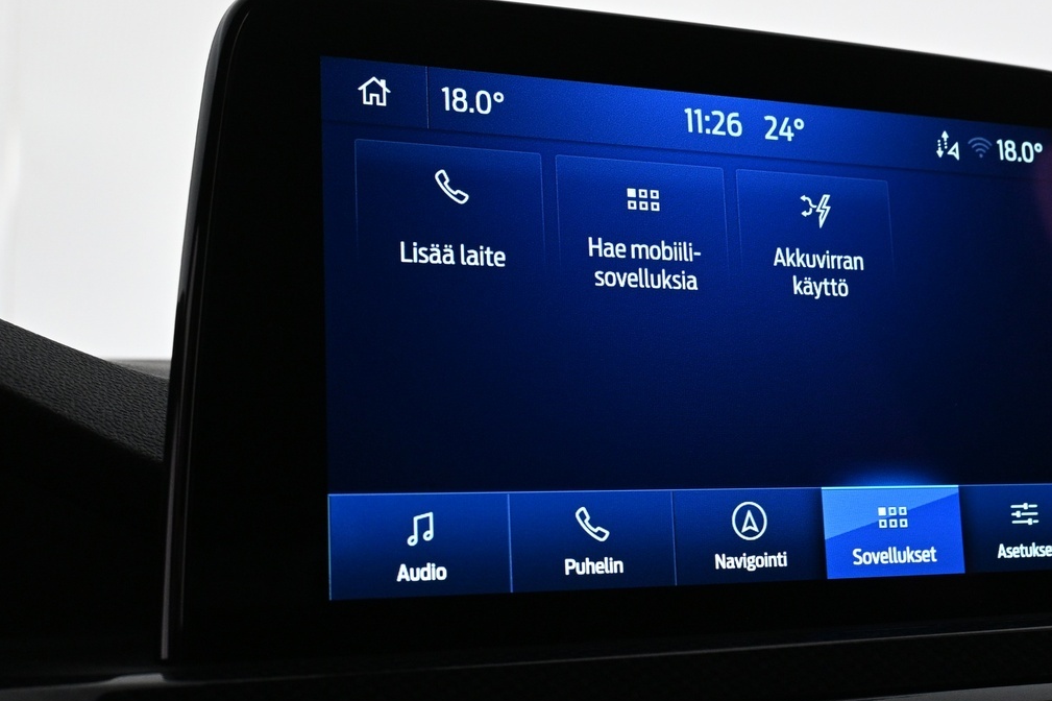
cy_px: 378
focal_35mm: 53
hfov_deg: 37.2
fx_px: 1548
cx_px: 694
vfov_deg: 25.5
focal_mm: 22
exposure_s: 1/30
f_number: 5.6
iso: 1250
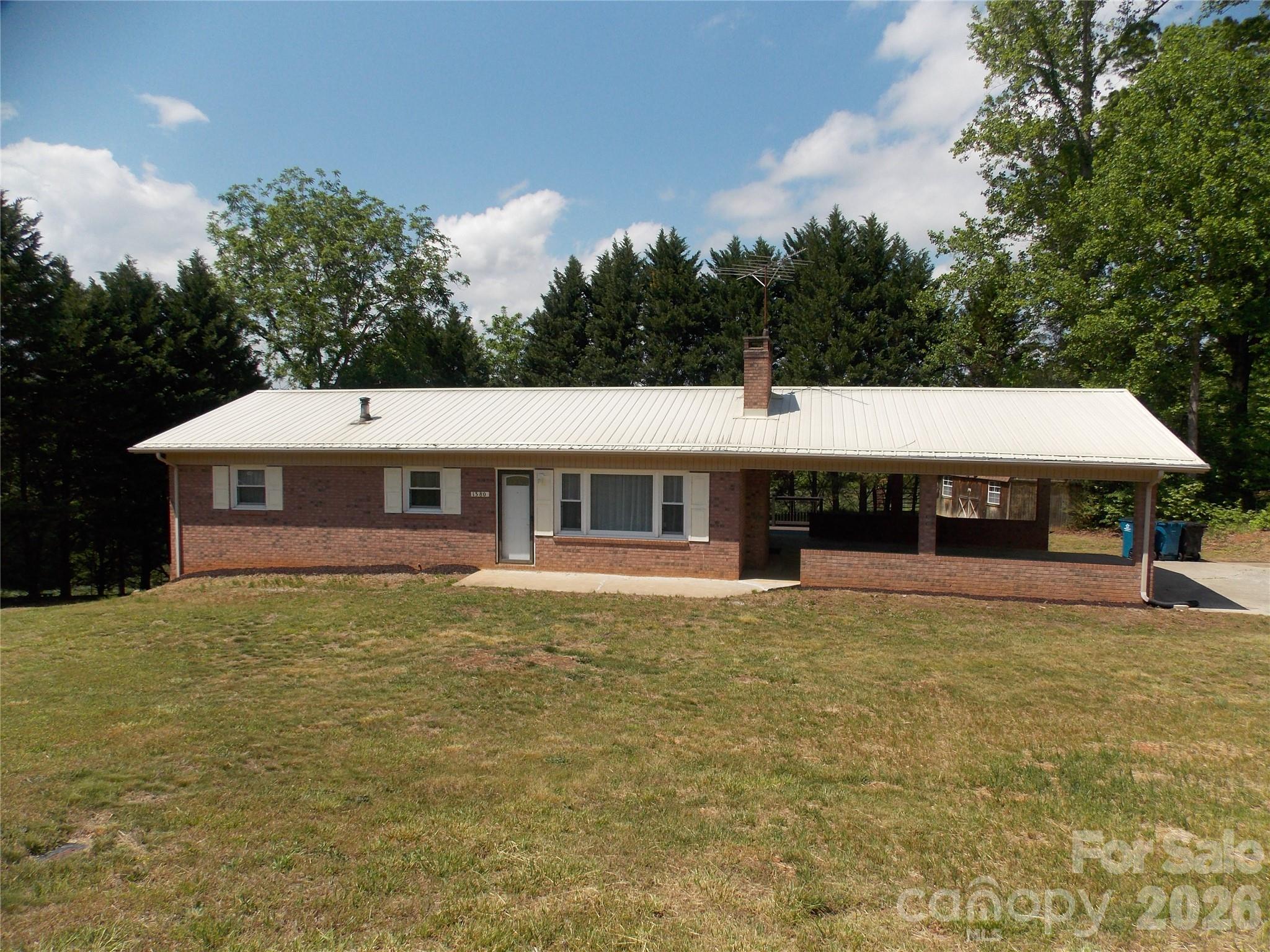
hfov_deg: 73.9
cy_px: 476
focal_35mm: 23
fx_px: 844
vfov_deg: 58.9
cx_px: 635
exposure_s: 1/160
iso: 80
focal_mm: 4
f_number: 9.9
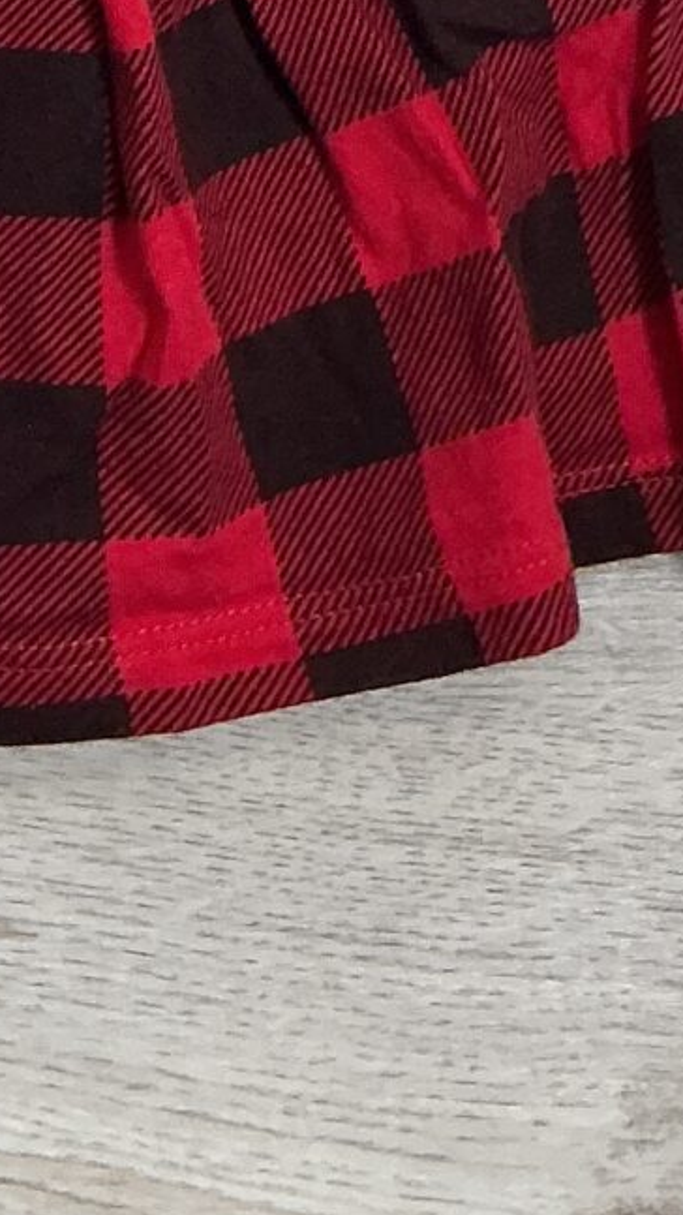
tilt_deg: -83.3
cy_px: -1093
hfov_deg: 9.7
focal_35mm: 125
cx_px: 66
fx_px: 4024
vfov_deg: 14.6
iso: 80
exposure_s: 1/50
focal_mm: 3
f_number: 1.8
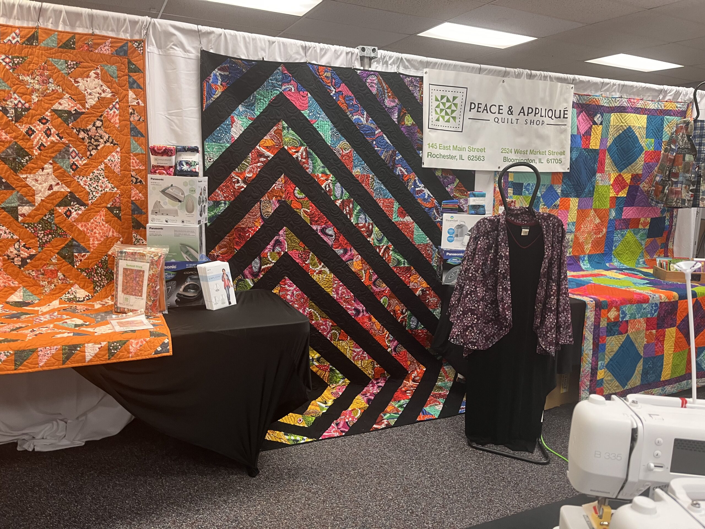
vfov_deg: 53.1
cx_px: 352
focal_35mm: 26
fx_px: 530
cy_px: 264
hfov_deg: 67.3
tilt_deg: -11.3
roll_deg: -2.0
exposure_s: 1/60
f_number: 1.6
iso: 100
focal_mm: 5.1
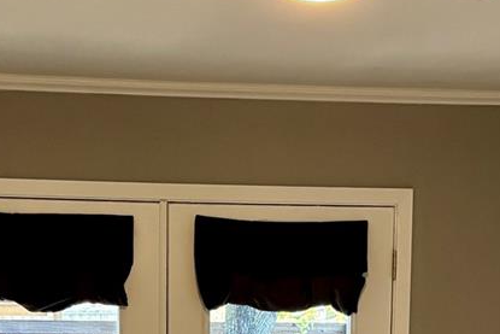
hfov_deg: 20.4
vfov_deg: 12.9
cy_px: 523
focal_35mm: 100
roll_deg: -1.8
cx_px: 200
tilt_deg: -8.5
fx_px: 1389
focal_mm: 5.96
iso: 160
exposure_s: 1/60
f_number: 1.6
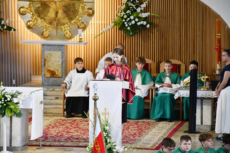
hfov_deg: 9.8
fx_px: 1342
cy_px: 76
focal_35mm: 210
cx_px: 115
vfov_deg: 6.5
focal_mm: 140
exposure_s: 1/160
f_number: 5.6
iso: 3200
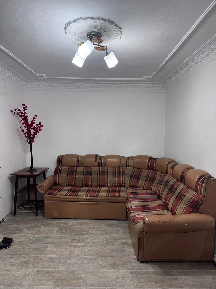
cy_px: 144
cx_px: 108
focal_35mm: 24
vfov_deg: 71.6
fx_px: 200
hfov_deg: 56.8
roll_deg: -0.4
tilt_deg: -3.4
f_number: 1.78
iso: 125
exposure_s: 1/100
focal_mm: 6.76
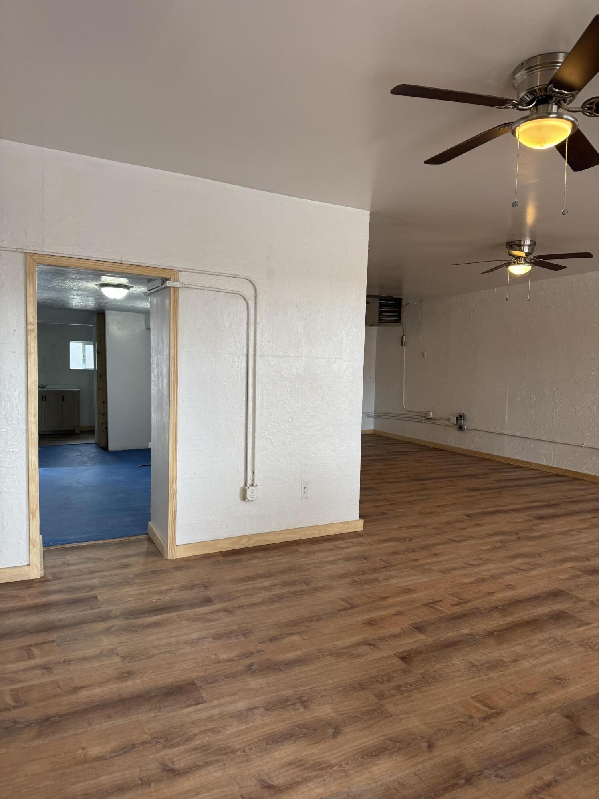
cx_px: 300
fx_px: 554
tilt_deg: -4.3
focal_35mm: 24
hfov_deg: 56.8
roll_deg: -0.9
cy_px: 400
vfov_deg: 71.6
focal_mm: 6.76
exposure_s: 1/120
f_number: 1.78
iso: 125
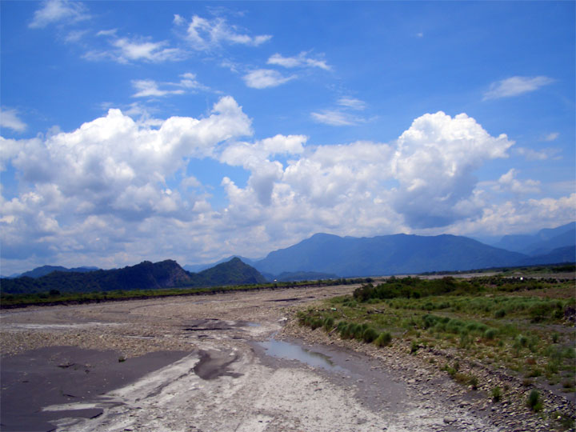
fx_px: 582
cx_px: 288
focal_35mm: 35
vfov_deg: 40.7
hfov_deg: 52.6
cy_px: 216
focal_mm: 5.8
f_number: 4.3
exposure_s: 1/1000
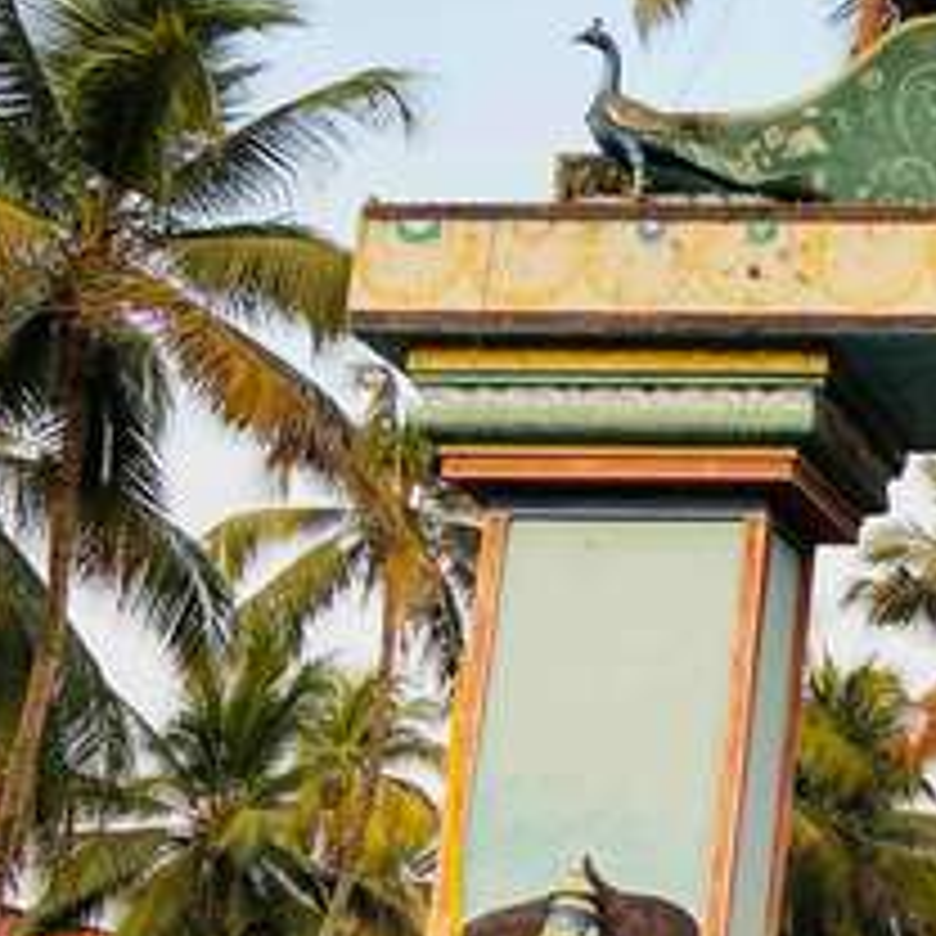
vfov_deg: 20.3
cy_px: 630
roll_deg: -1.7
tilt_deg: +14.6
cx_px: 1521
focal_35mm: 85
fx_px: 2600
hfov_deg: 17.6
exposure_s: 1/307
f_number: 1.8
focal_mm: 4.25
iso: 32
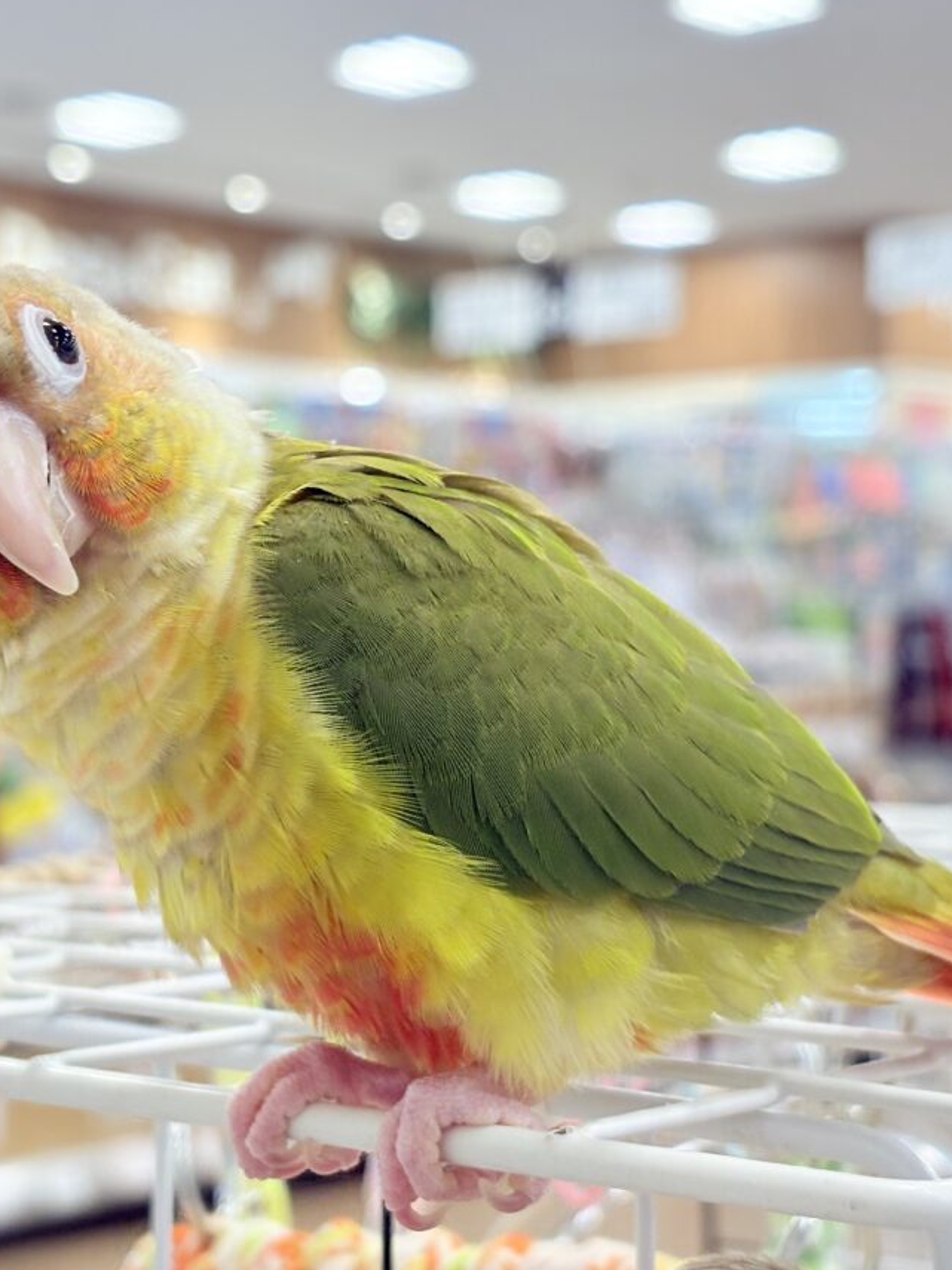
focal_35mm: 73
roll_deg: +1.8
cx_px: 471
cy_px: 606
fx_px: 2678
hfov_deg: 20.2
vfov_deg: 26.7
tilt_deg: +2.0
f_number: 1.6
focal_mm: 5.96
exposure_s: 1/100
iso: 100
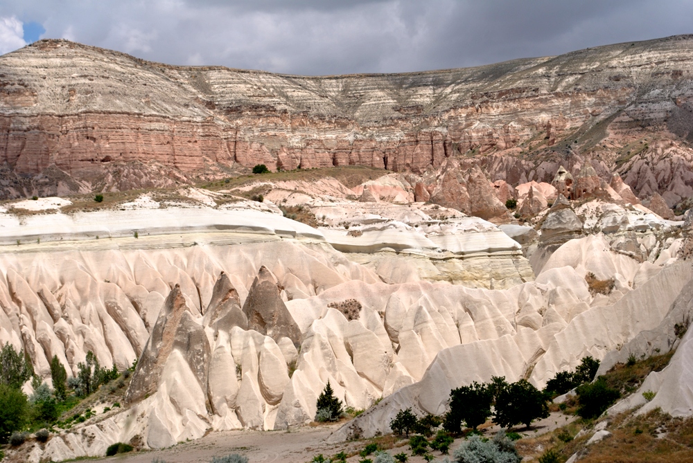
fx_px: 1503
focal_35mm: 78
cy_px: 232
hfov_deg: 26.0
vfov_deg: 17.5
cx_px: 346
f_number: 10
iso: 100
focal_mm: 52
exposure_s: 1/400
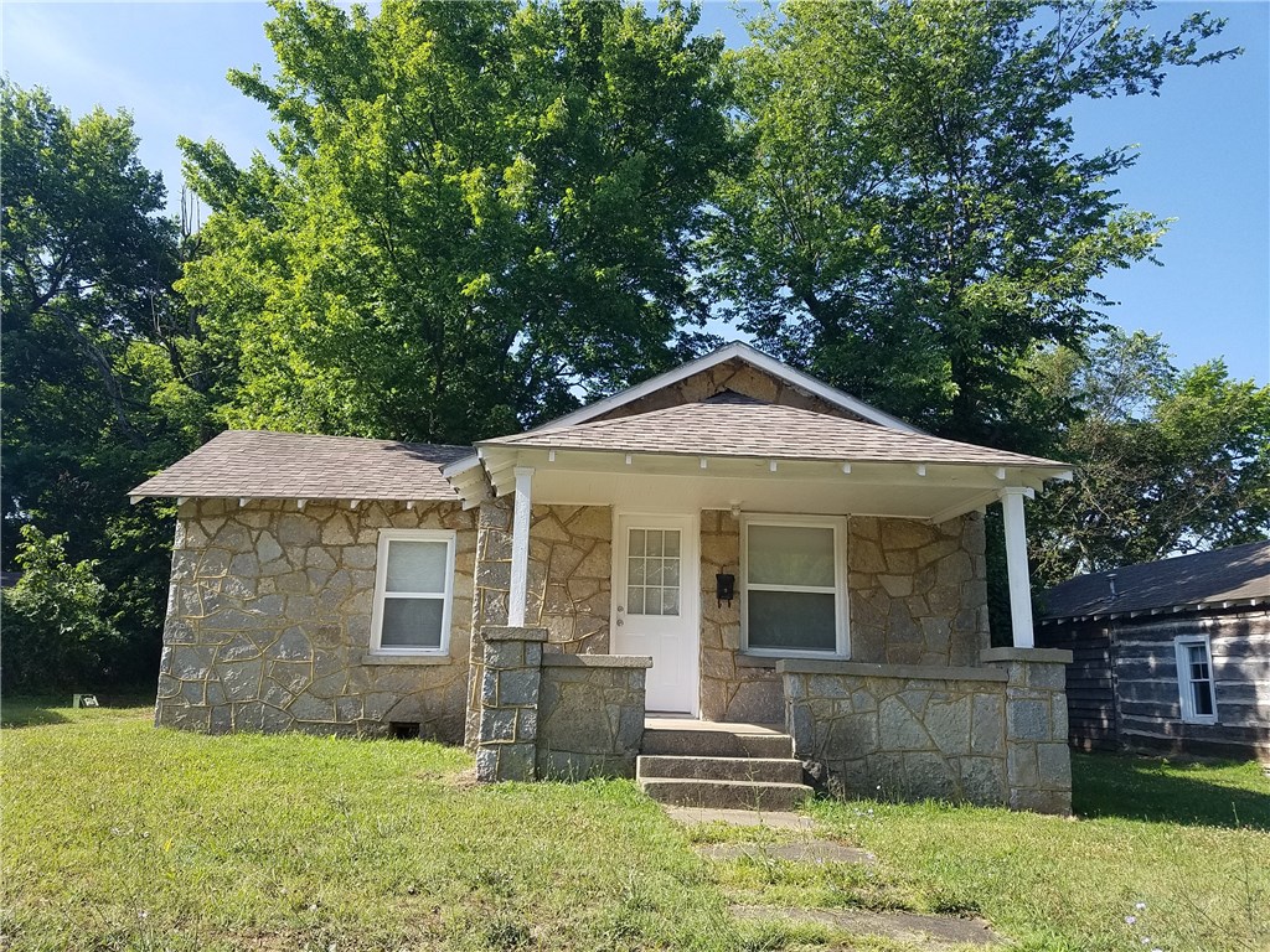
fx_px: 954
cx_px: 635
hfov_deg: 67.3
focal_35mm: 26
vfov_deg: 53.1
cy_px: 476
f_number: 1.7
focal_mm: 4.2
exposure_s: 1/1060
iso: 50
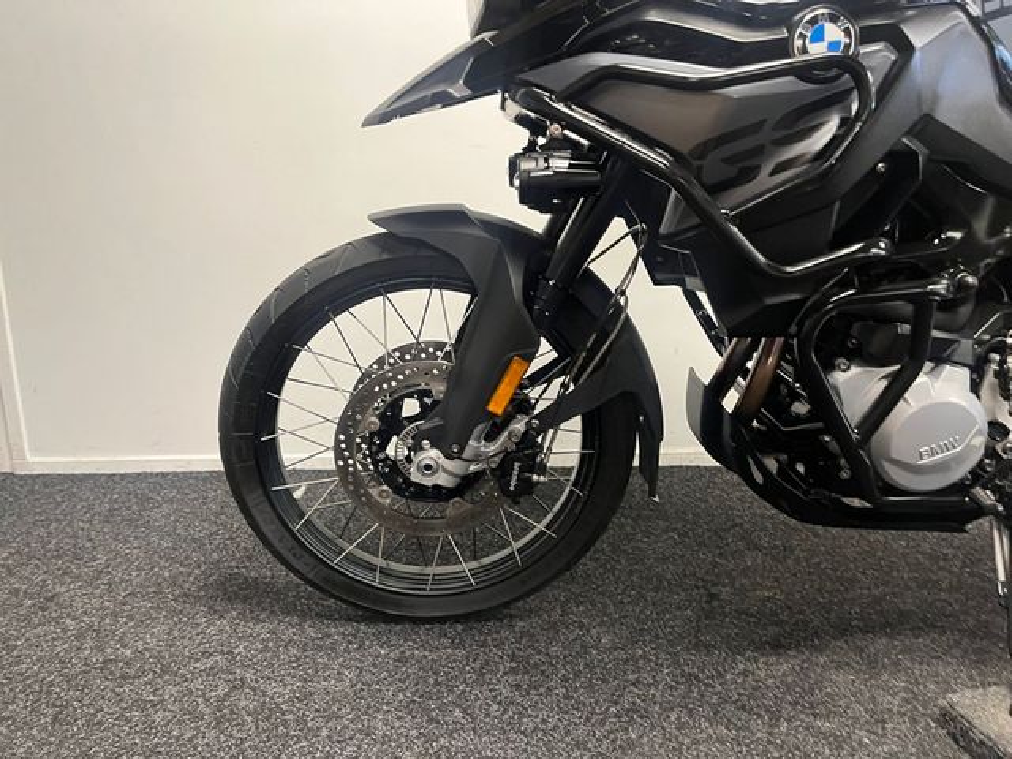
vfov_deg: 53.1
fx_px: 760
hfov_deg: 67.3
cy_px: 380
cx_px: 506
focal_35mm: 26
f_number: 1.6
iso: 250
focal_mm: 5.1
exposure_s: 1/50
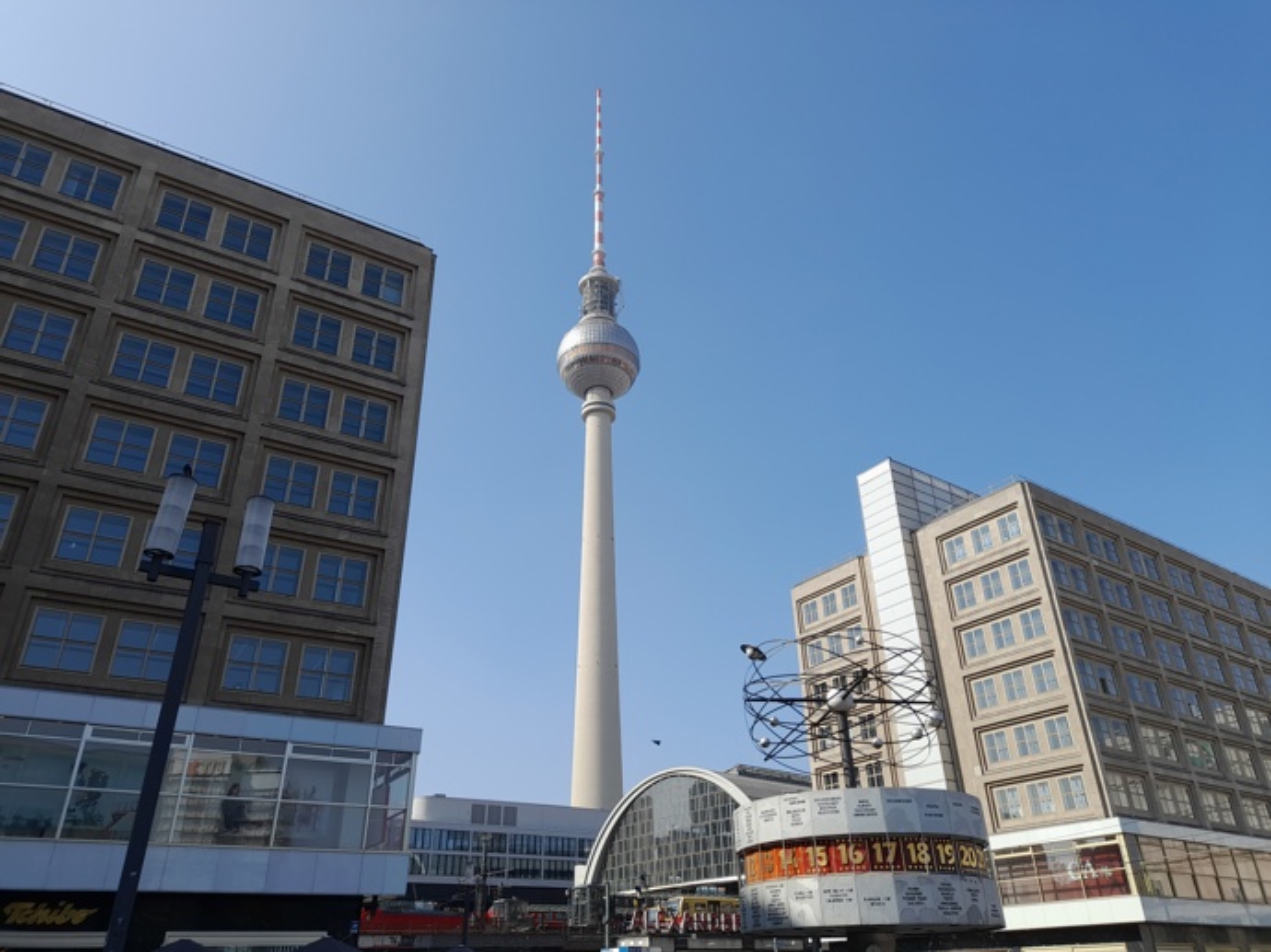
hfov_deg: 69.4
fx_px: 918
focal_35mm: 25
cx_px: 636
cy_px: 476
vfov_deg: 54.9
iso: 20
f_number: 2
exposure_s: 1/724
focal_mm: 4.6
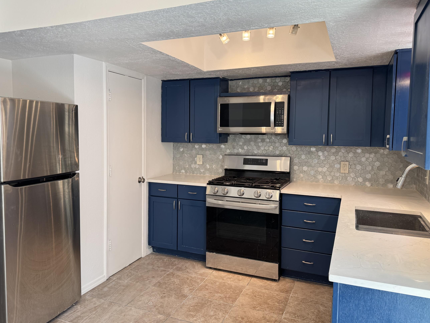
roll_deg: -0.2
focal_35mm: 28
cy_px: 153
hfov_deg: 63.2
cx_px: 186
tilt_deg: -4.4
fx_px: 348
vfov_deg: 49.7
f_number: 1.78
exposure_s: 1/120
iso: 80
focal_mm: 6.76
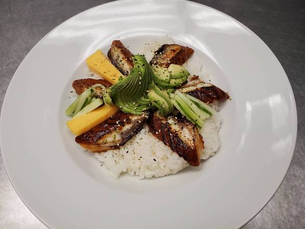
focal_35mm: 26
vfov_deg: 53.1
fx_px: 229
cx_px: 152
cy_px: 114
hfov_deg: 67.3
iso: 200
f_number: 2.4
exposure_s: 1/120
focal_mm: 4.3
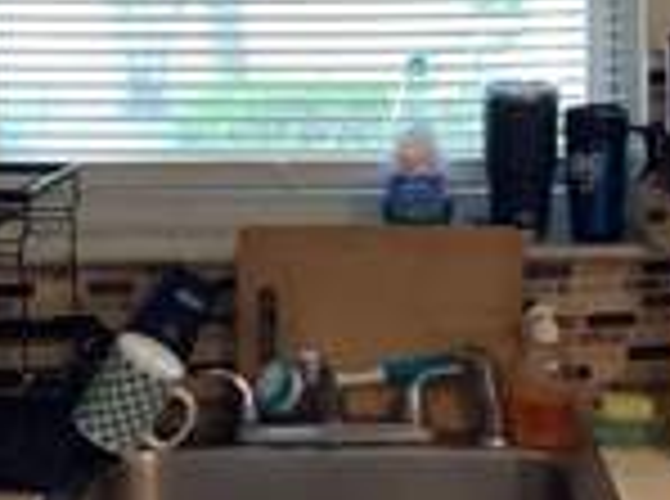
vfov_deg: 14.7
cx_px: 306
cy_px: 137
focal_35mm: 100
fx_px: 1931
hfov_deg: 19.7
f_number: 2.4
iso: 100
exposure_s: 1/60
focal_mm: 3.3
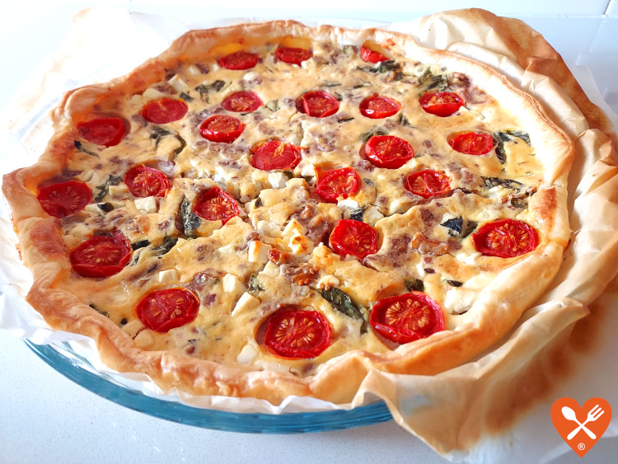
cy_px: 232
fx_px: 429
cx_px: 309
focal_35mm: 24
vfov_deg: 56.8
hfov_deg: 71.6
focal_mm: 4.6
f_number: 1.8
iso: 400
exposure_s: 1/50
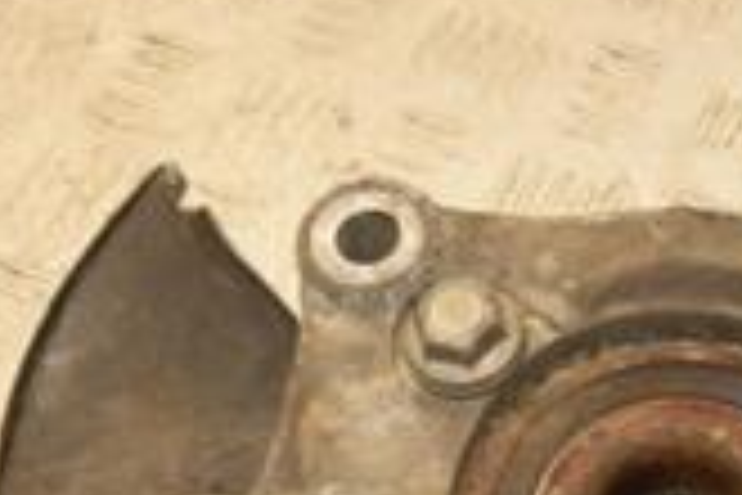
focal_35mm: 115
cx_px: 715
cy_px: 616
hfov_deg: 17.5
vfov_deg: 11.7
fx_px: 2366
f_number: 7.1
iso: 800
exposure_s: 1/200
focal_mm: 21
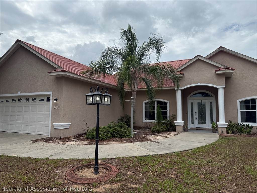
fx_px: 178
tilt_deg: +5.6
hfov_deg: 71.6
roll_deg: -0.4
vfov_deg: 56.8
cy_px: 96
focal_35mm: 24
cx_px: 128
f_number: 1.78
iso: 80
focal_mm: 6.76
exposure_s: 1/6173
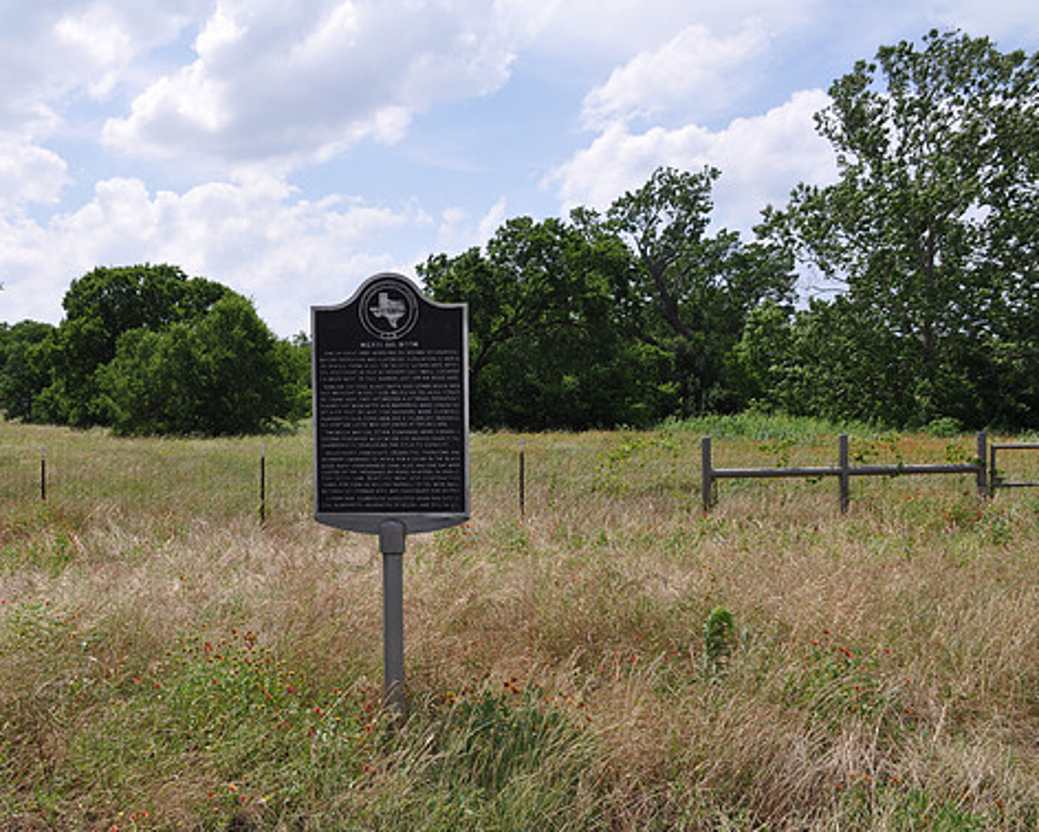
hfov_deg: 47.8
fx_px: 1169
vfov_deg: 39.2
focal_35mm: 38
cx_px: 440
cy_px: 422
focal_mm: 22
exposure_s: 1/320
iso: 200
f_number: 9
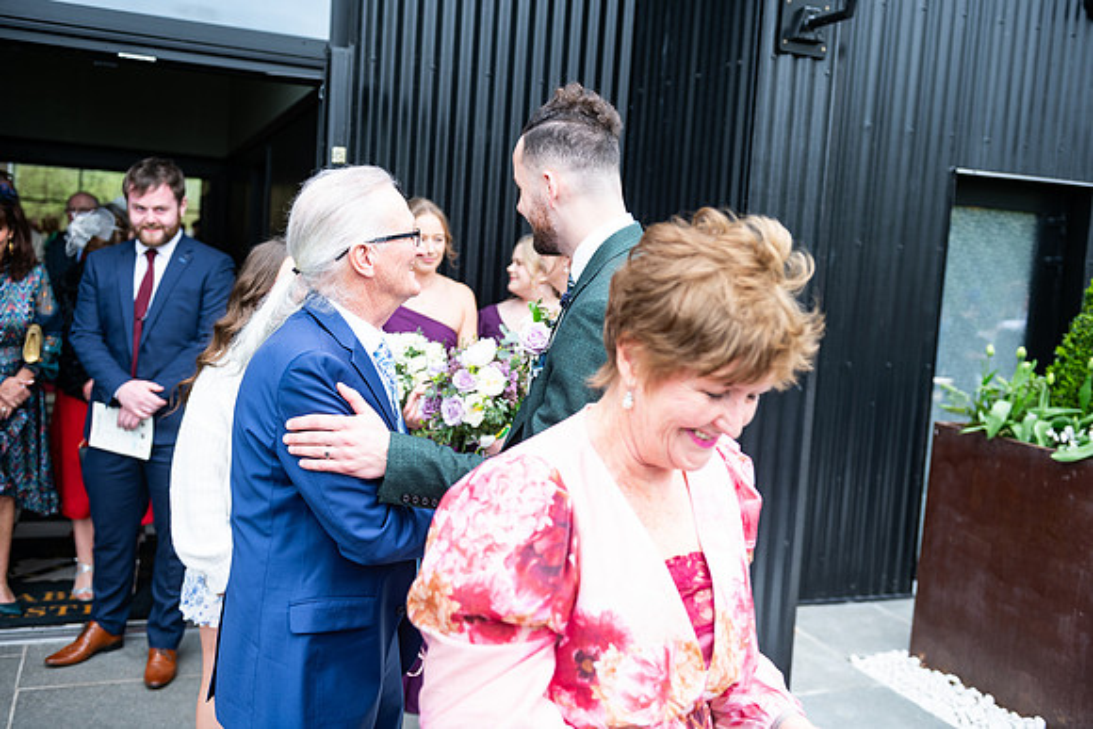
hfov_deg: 54.4
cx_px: 546
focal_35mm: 35
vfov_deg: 37.9
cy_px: 364
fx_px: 1063
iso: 160
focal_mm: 35
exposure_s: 1/200
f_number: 3.5
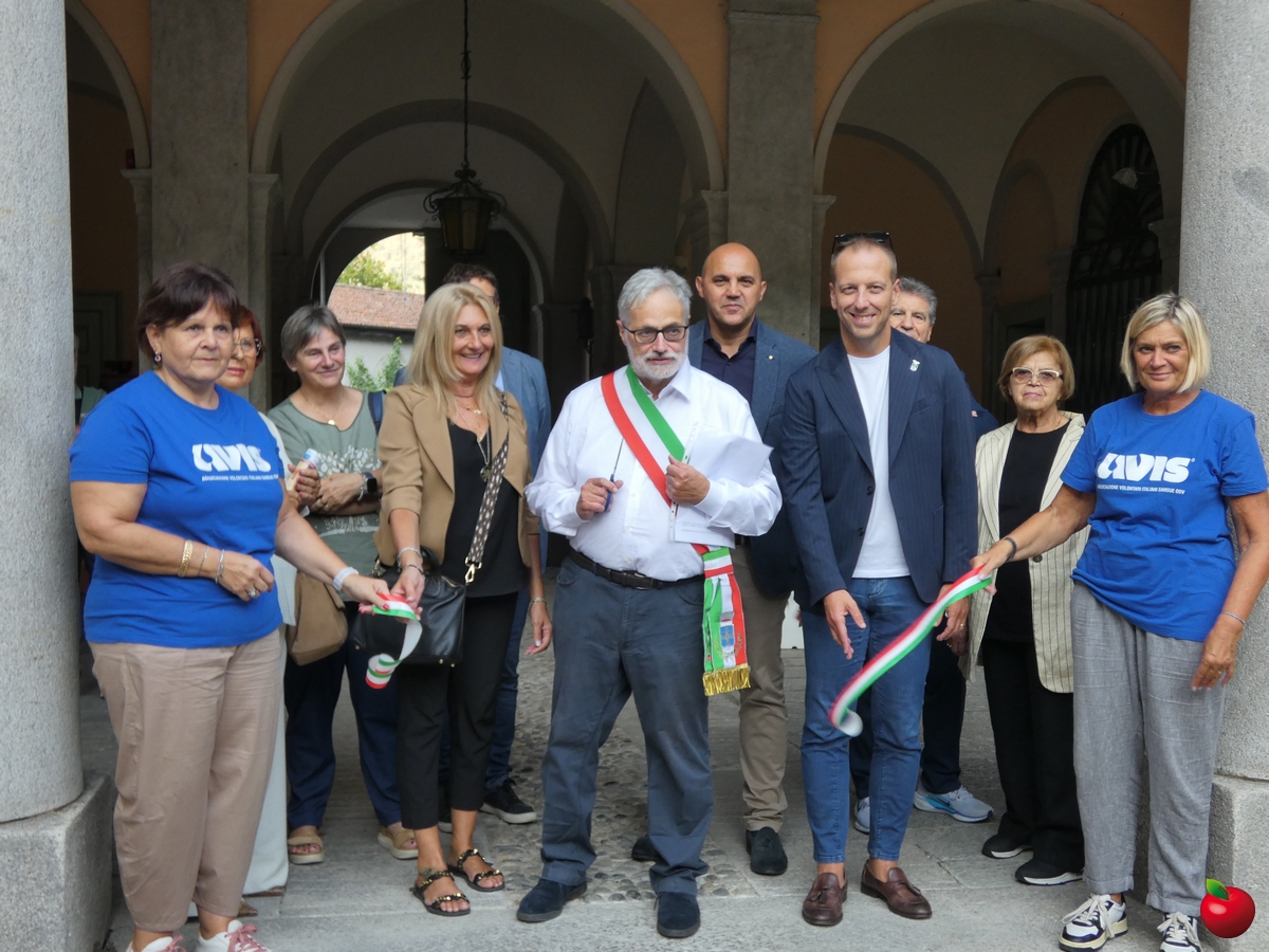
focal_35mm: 41
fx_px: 1503
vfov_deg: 35.1
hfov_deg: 45.8
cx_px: 634
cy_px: 476
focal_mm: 7.3
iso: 100
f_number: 3.6
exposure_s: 1/80
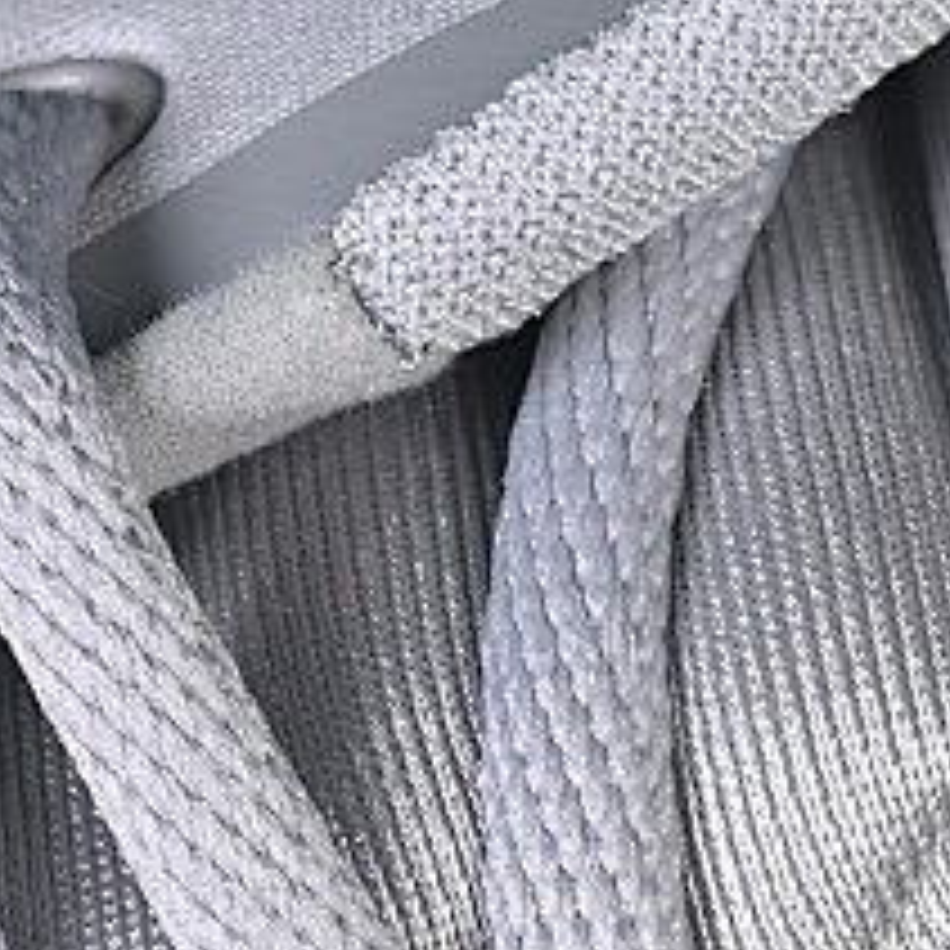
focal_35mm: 326
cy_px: 1328
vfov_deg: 5.3
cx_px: 1085
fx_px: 10122
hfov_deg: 5.4
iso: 160
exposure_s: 1/80
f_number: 7.1
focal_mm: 50
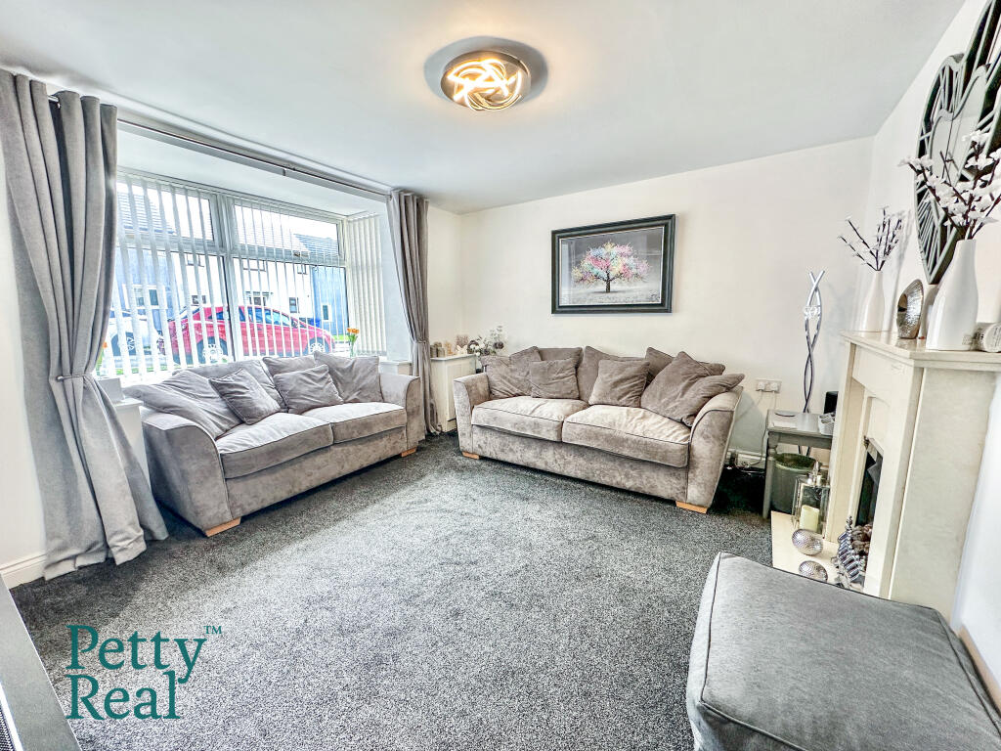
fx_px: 405
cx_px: 500
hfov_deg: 102.1
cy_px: 376
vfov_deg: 85.7
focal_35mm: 14
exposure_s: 1/99
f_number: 2.2
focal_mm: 2.22
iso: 125
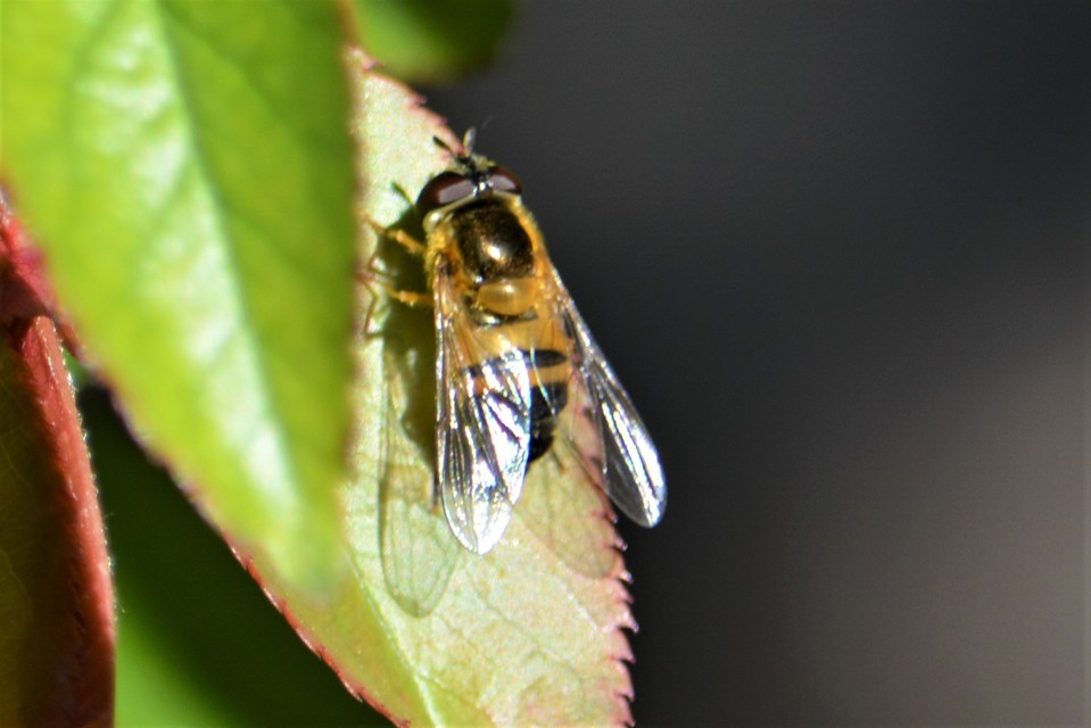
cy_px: 364
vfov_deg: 3.1
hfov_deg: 4.6
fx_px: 13641
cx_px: 546
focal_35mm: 450
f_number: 5.6
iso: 220
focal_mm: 300
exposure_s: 1/500
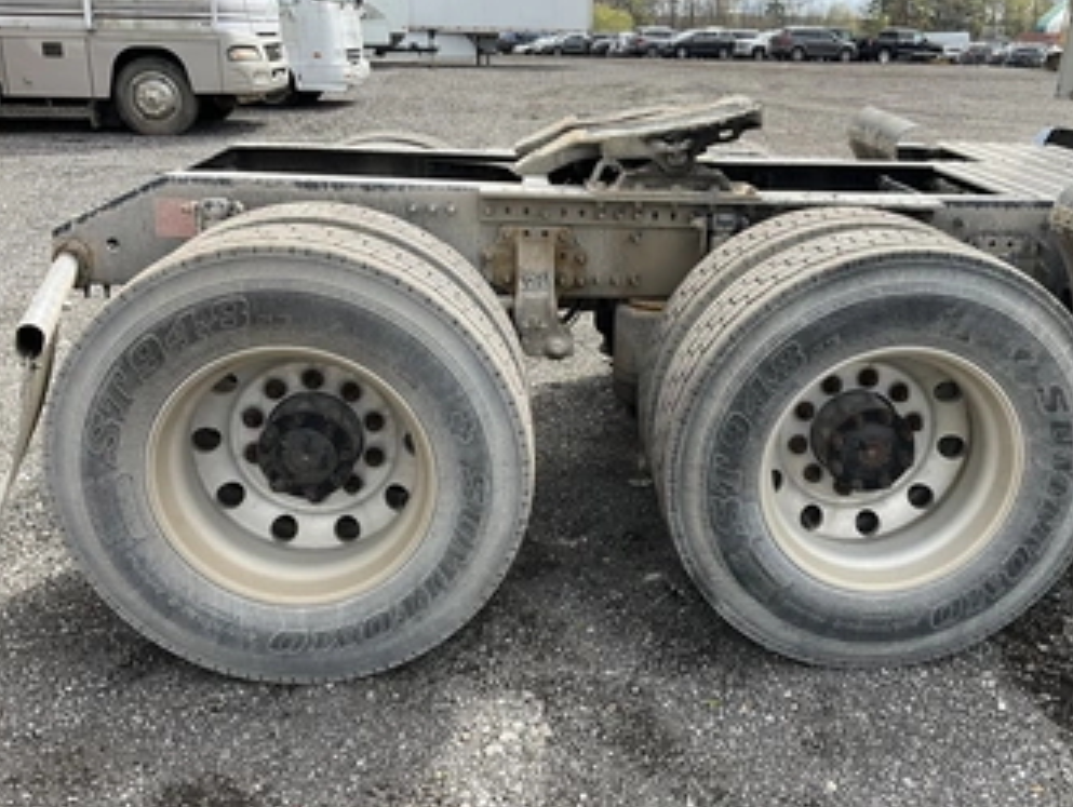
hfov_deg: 52.4
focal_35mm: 35
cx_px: 603
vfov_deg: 40.8
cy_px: 428
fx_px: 1086
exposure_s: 1/613
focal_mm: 3
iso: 25
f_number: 1.8
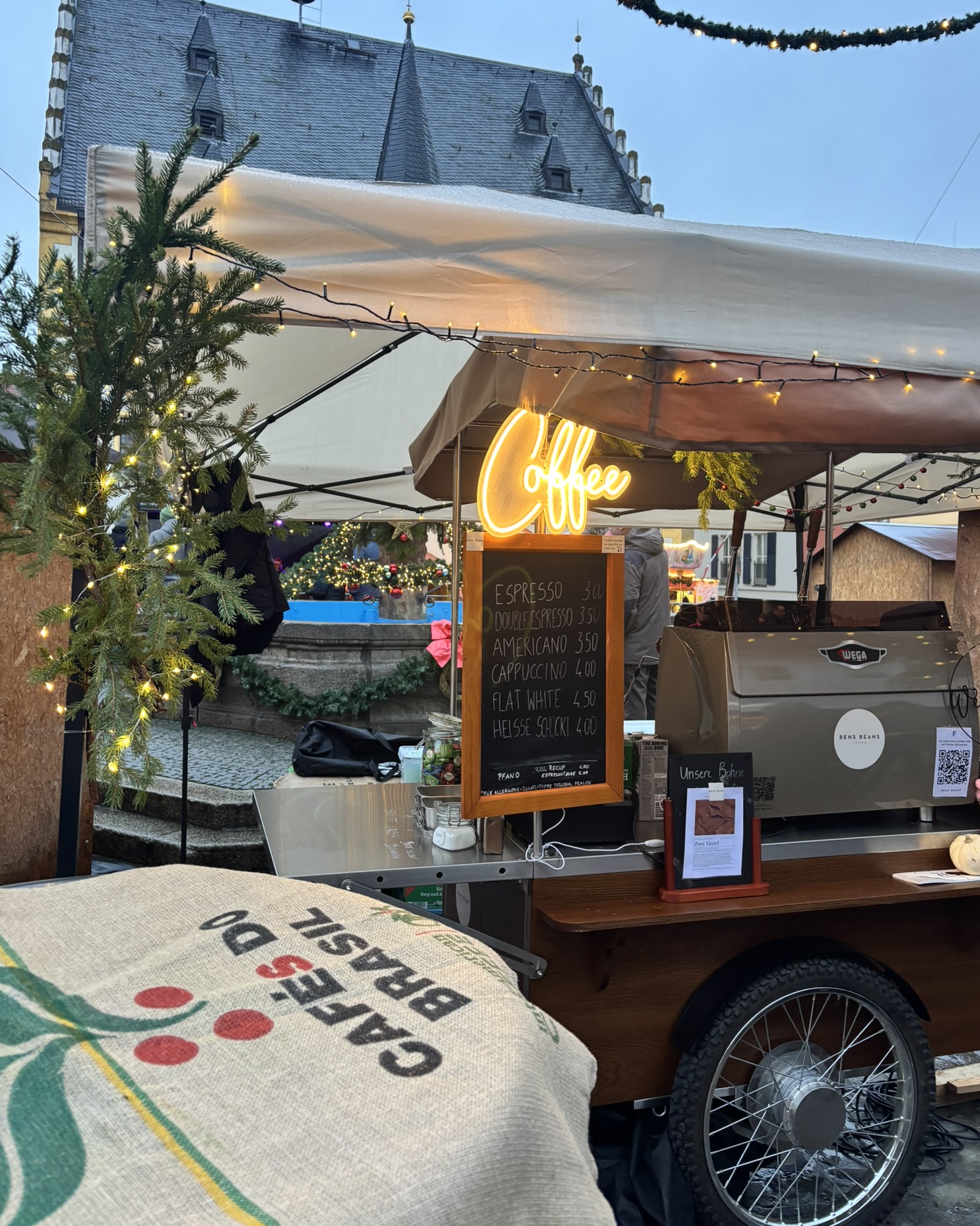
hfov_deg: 51.5
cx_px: 506
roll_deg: -2.1
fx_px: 1015
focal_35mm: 28
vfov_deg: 62.1
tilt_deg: -0.4
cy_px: 552
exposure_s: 1/50
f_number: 1.6
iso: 160
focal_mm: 5.96
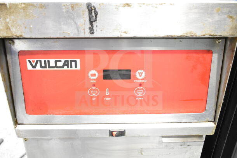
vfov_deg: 41.7
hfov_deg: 59.5
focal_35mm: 32
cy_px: 79
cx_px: 118
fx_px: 207
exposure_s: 1/30
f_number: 3.8
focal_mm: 21
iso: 2200
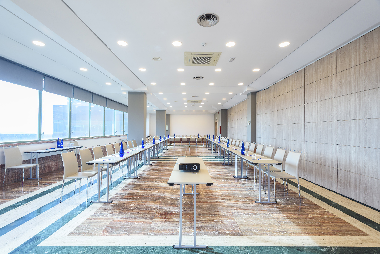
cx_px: 190
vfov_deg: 70.5
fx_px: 179
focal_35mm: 17
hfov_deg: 93.3
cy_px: 127
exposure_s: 1/8
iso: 400
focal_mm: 17
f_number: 8
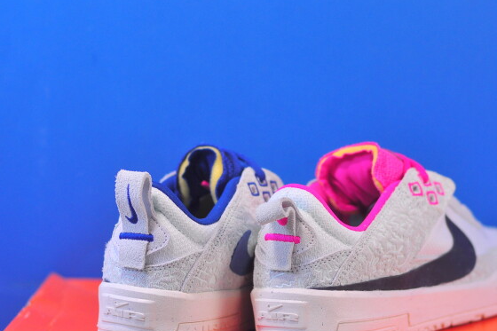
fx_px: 1477
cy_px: 160
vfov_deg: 12.8
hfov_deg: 19.1
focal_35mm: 107
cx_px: 284
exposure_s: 1/320
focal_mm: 50
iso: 250
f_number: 2.5
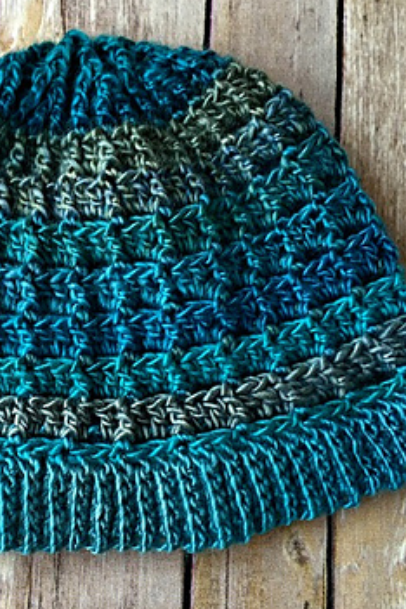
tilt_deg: -82.5
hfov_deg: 30.7
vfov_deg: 45.4
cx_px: 101
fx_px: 727
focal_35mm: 43
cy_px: 303
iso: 25
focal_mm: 4.15
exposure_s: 1/60
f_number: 2.2
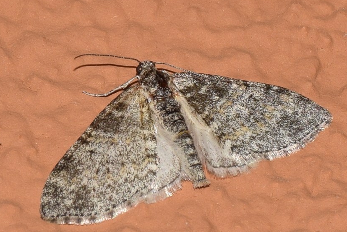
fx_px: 2344
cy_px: 129
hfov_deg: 8.5
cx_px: 183
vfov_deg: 5.7
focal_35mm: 243
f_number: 13
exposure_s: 1/160
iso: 100
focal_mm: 140
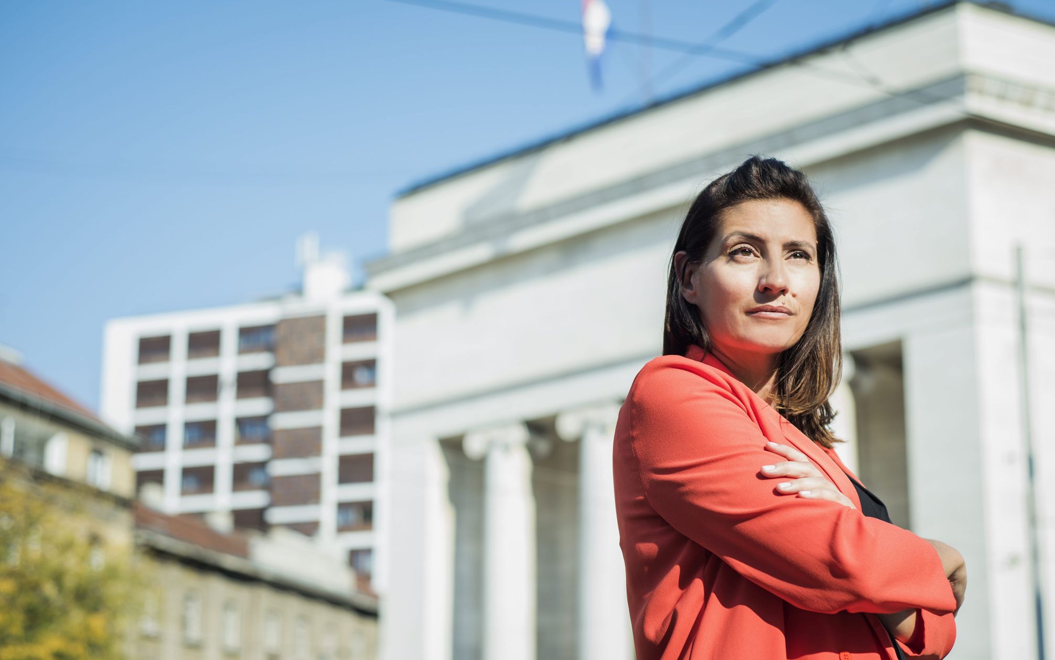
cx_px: 525
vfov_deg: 24.9
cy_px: 336
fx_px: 1495
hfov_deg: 38.9
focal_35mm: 52
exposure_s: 1/640
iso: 100
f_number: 2.8
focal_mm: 50
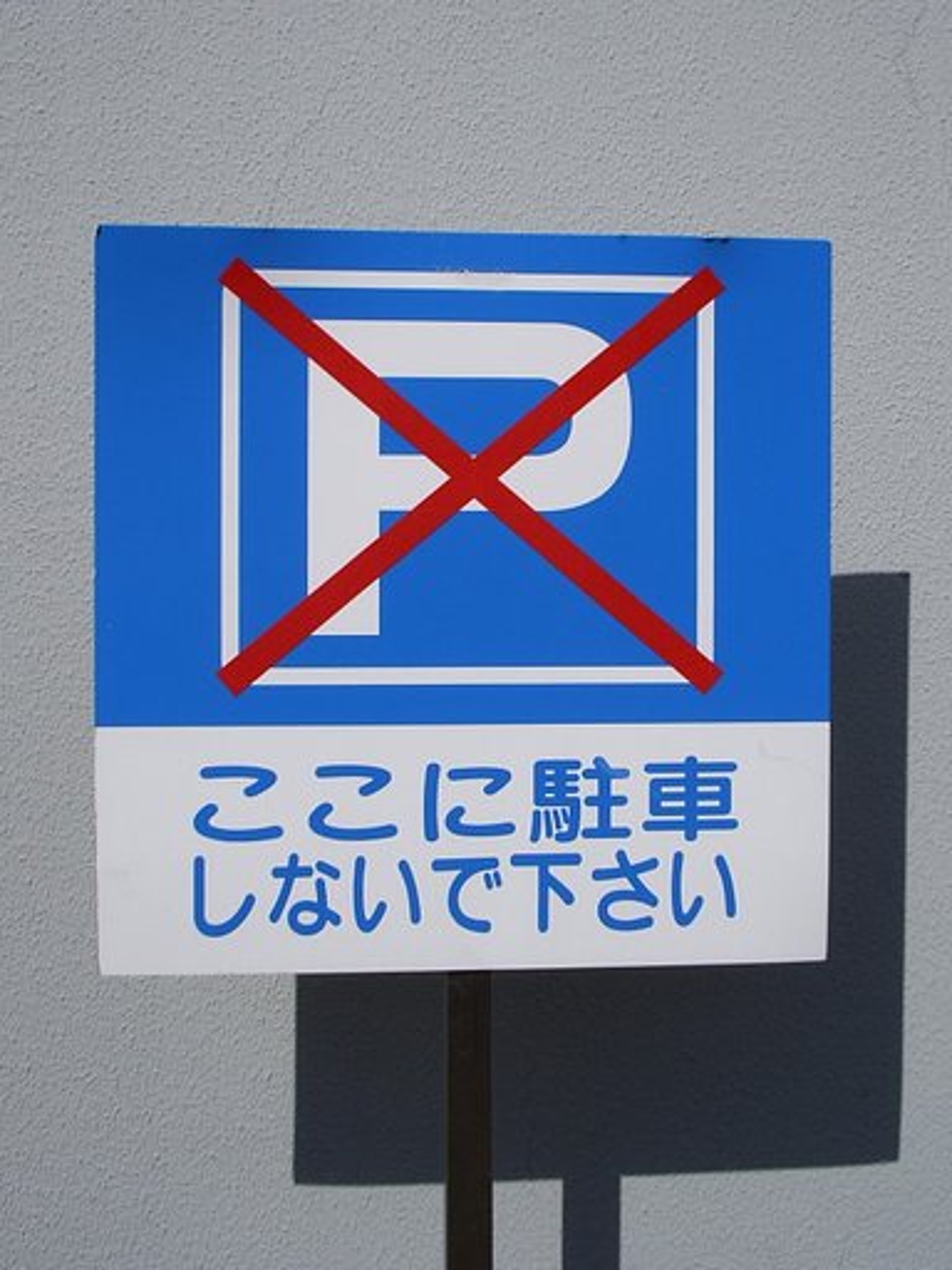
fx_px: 1833
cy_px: 635
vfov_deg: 38.2
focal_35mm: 50
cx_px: 476
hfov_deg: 29.1
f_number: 5
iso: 80
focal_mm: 8.2
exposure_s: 1/1500
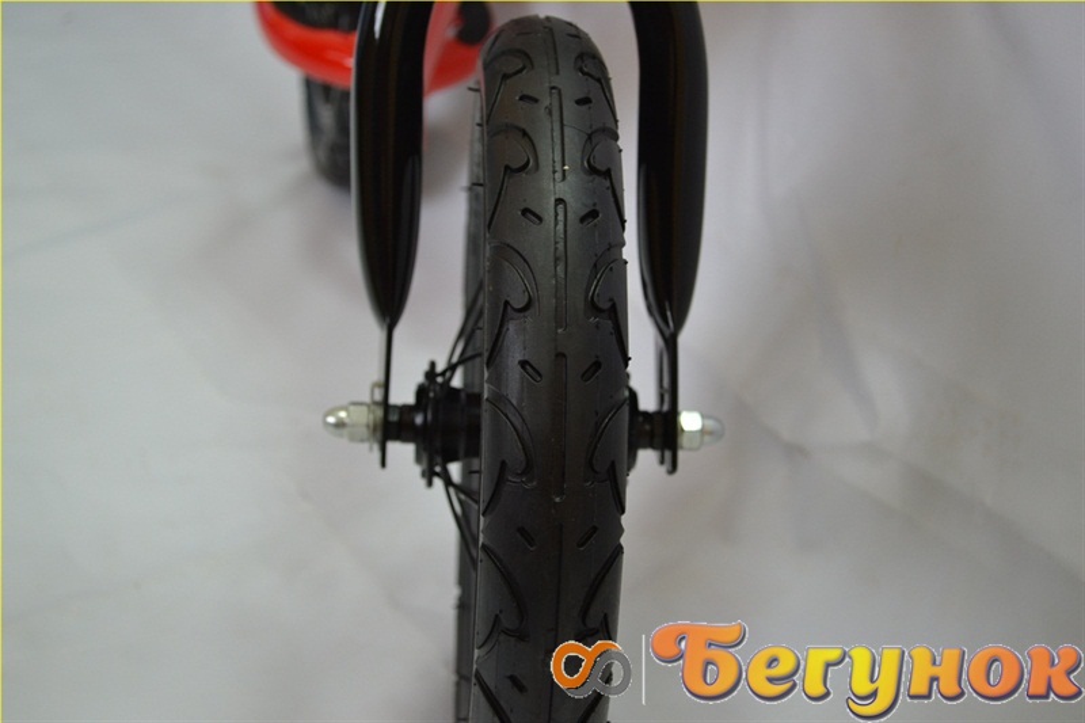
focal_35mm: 60
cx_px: 542
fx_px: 1808
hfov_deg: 33.4
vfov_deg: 22.6
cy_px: 362
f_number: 5.3
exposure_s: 1/25
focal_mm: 40
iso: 400
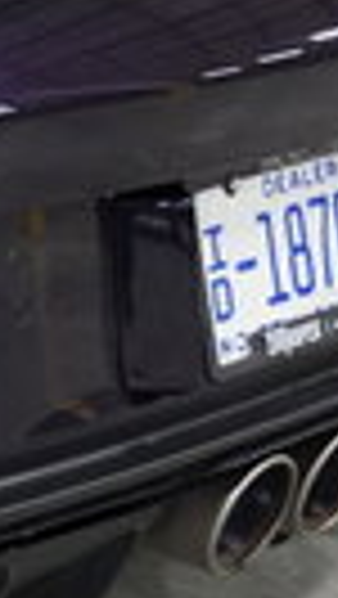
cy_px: 184
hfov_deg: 7.4
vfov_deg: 14.8
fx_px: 2306
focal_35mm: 145
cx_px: -676
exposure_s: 1/120
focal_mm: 6.3
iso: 500
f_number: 1.7
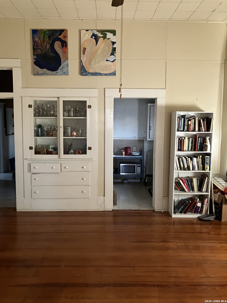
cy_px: 152
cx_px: 114
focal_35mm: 28
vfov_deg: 63.4
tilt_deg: -3.8
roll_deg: -2.8
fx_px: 245
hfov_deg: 49.7
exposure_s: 1/30
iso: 500
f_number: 1.8
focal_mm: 3.99
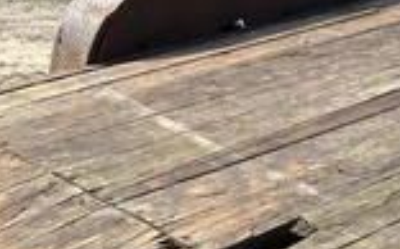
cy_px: 336
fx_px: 860
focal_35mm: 79
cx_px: 379
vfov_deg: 15.5
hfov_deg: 25.2
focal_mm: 3
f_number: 1.8
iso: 25
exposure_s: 1/929
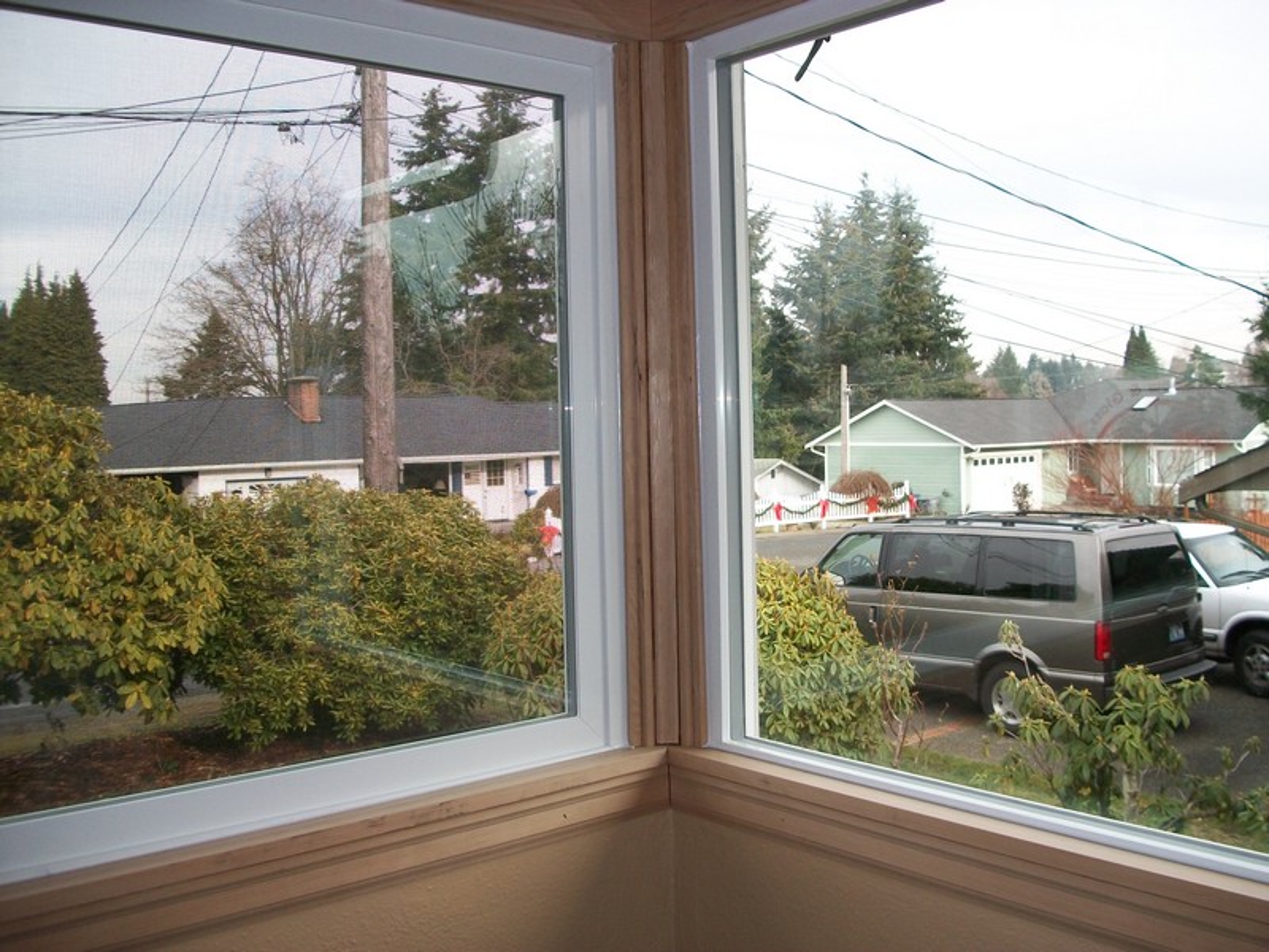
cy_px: 476
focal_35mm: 32
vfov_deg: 44.2
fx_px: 1173
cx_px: 634
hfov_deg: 56.8
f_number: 2.9
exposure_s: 1/160
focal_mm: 5.7
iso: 80
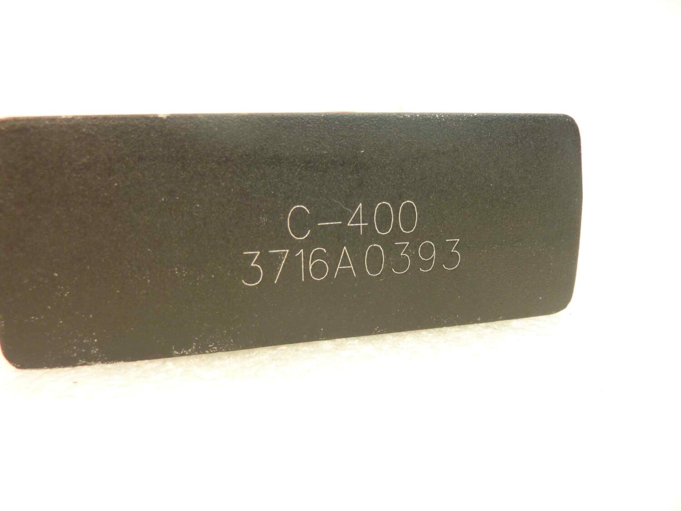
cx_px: 340
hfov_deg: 69.4
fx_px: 492
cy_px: 256
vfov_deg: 54.9
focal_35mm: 25
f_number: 3.3
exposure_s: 1/13
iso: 80
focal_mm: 4.1
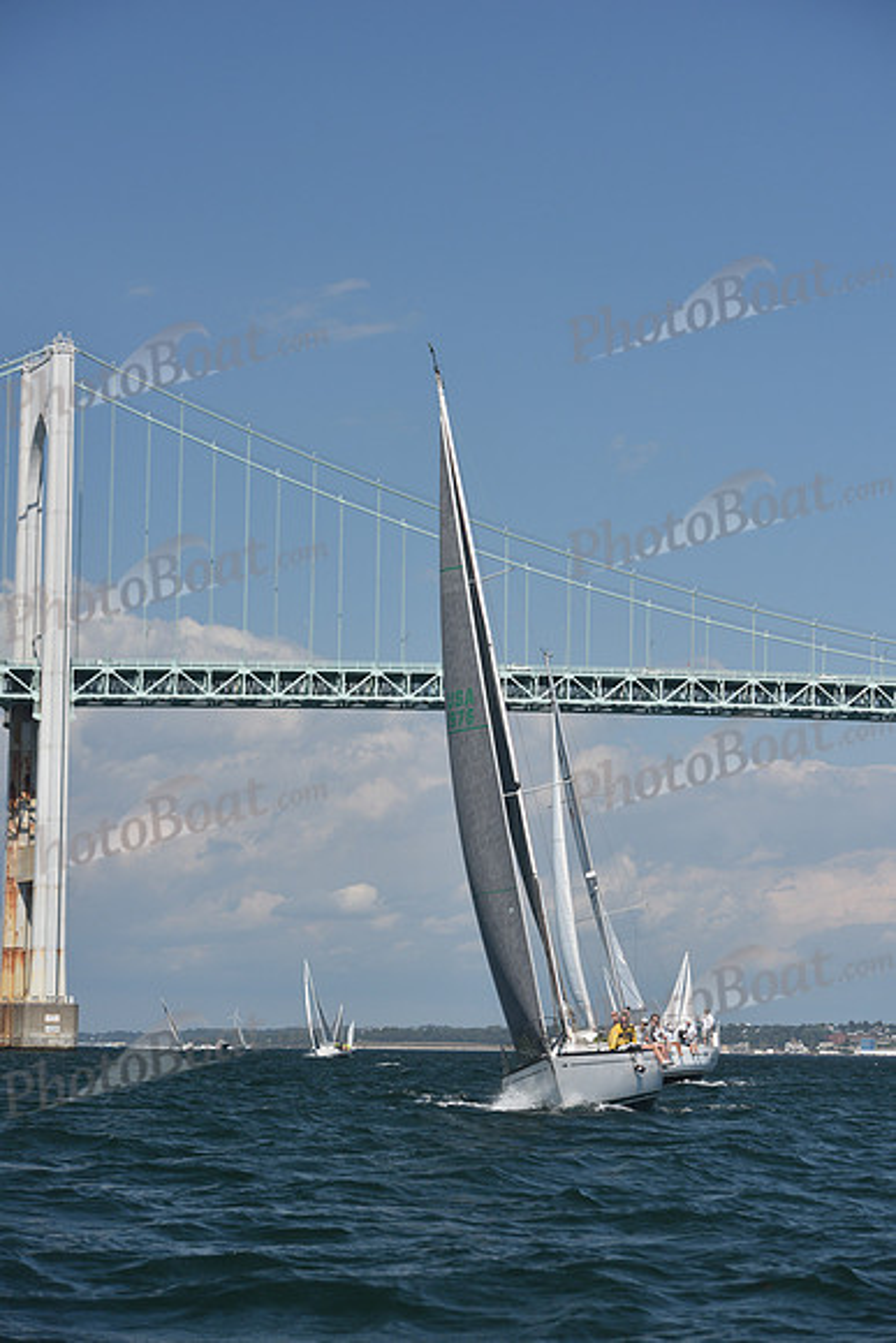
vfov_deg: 20.8
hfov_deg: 14.0
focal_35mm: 98
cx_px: 448
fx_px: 3656
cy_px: 672
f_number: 6.3
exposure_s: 1/1000
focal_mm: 98
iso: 250
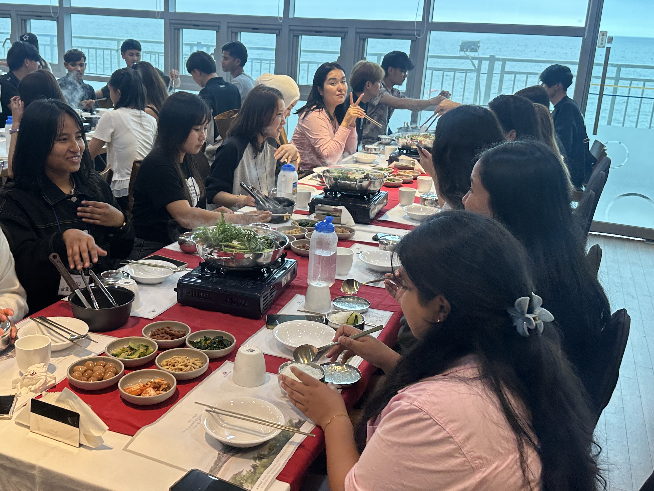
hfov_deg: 49.7
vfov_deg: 38.6
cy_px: 214
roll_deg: -1.9
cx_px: 254
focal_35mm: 37
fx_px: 699
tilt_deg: -13.4
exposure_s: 1/120
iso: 125
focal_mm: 6.86
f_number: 1.78
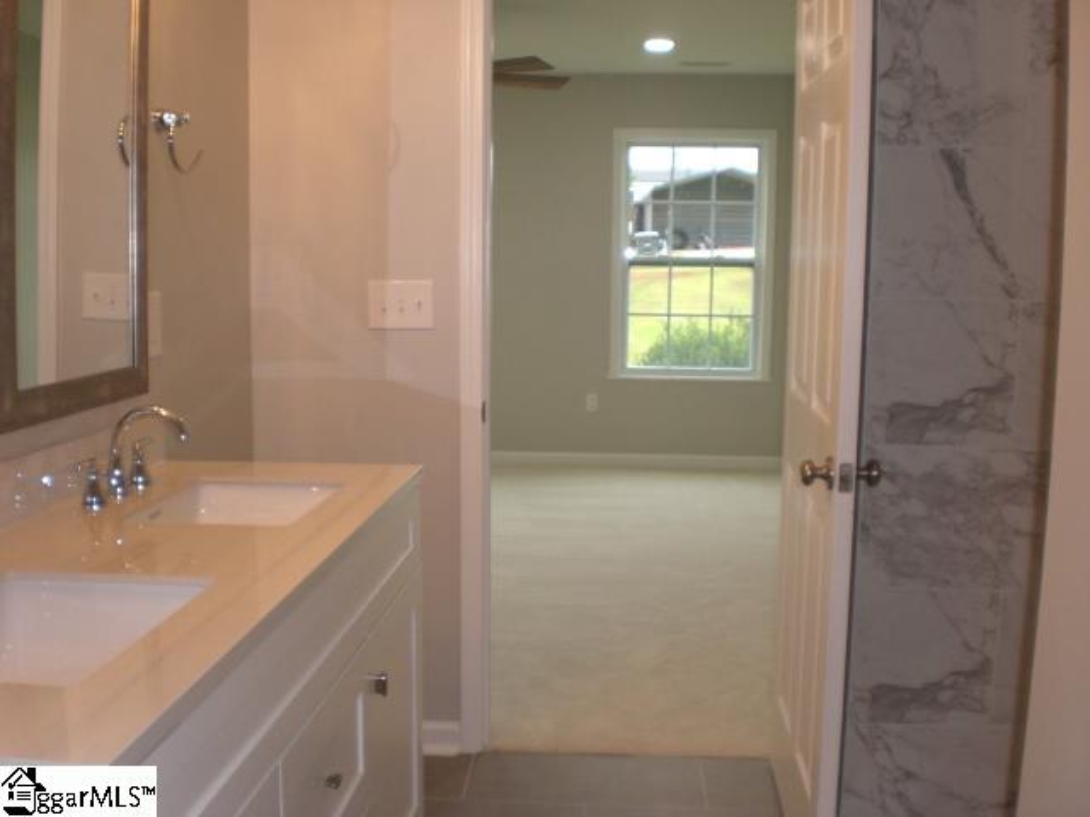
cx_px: 545
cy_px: 408
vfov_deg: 37.7
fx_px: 1197
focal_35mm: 38
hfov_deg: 49.0
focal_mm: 6.3
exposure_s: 1/100
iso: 200
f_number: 3.1
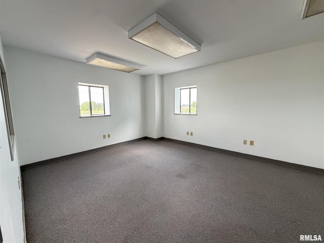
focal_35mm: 14
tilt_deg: -6.8
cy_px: 122
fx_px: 131
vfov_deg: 85.7
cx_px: 162
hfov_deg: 102.1
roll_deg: +0.9
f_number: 2.2
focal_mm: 2.22
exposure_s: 1/60
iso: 320
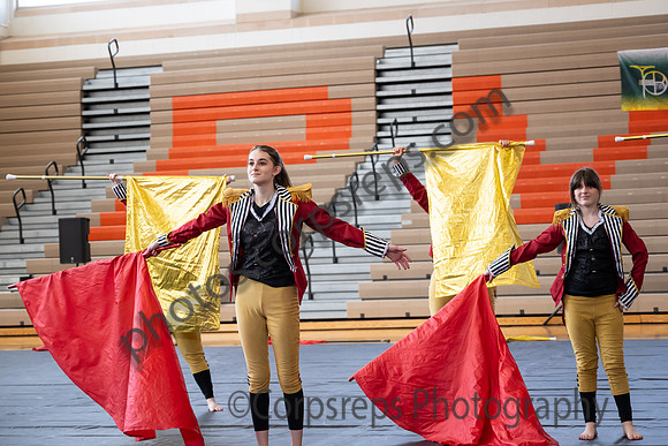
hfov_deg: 24.3
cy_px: 180
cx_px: 334
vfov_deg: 16.4
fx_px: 1549
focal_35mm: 83
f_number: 4
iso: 1000
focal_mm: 70
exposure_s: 1/400
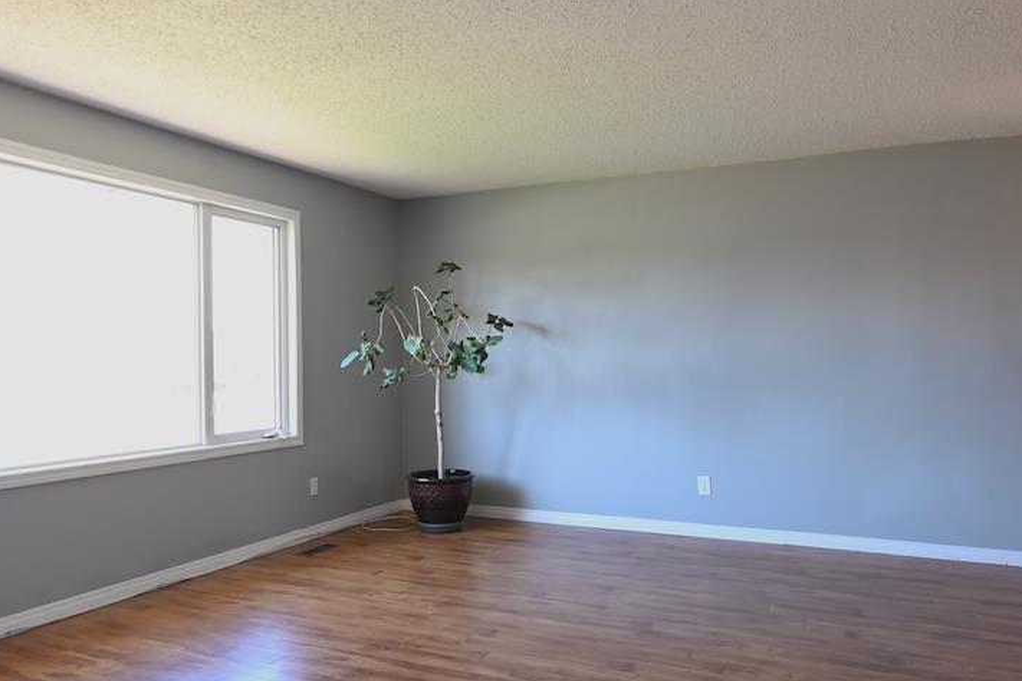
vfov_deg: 47.9
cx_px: 502
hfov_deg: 67.4
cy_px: 355
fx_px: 766
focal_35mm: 27
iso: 200
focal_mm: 10
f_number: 7.1
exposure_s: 1/15
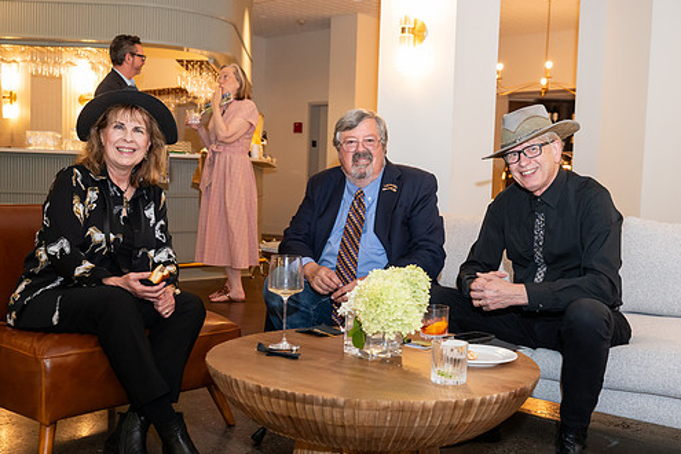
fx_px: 776
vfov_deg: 32.6
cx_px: 340
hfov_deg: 47.4
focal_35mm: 41
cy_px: 251
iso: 2500
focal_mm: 35
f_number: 4
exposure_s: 1/200
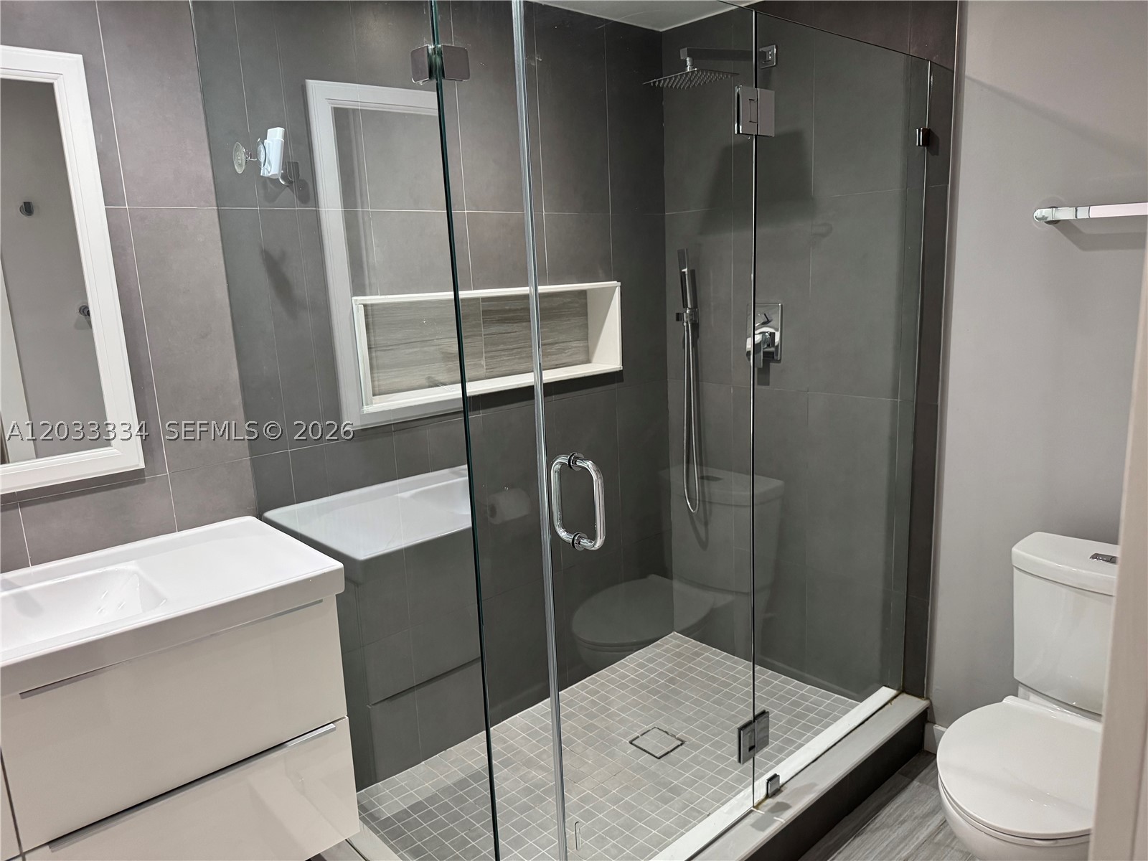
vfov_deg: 56.8
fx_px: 796
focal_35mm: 24
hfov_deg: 71.6
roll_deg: +2.6
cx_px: 574
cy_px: 430
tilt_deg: -12.2
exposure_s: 1/60
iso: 400
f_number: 1.78
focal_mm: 6.76
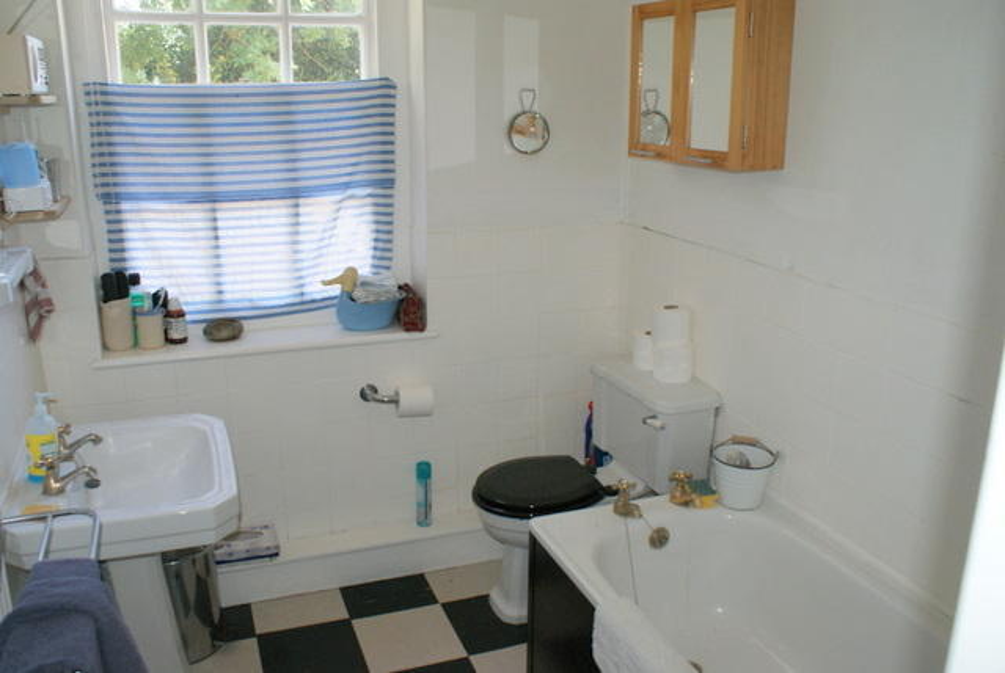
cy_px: 336
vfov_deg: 43.8
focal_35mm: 30
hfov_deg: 61.8
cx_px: 502
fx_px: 839
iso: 400
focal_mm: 20
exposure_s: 1/60
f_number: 5.6
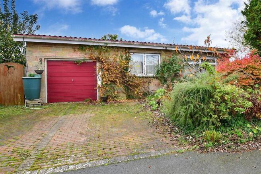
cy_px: 87
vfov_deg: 67.4
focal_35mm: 18
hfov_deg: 90.0
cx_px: 130
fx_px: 130
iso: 320
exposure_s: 1/125
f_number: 7.1
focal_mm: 12
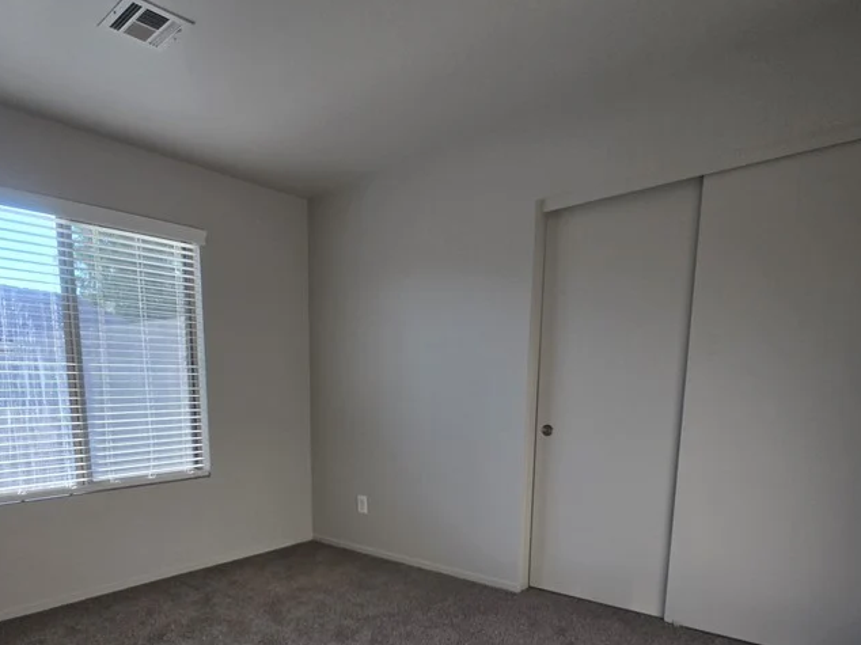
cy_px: 483
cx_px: 333
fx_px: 522
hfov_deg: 77.8
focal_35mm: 21
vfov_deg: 60.0
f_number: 2.2
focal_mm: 2.2
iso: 50
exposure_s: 1/255
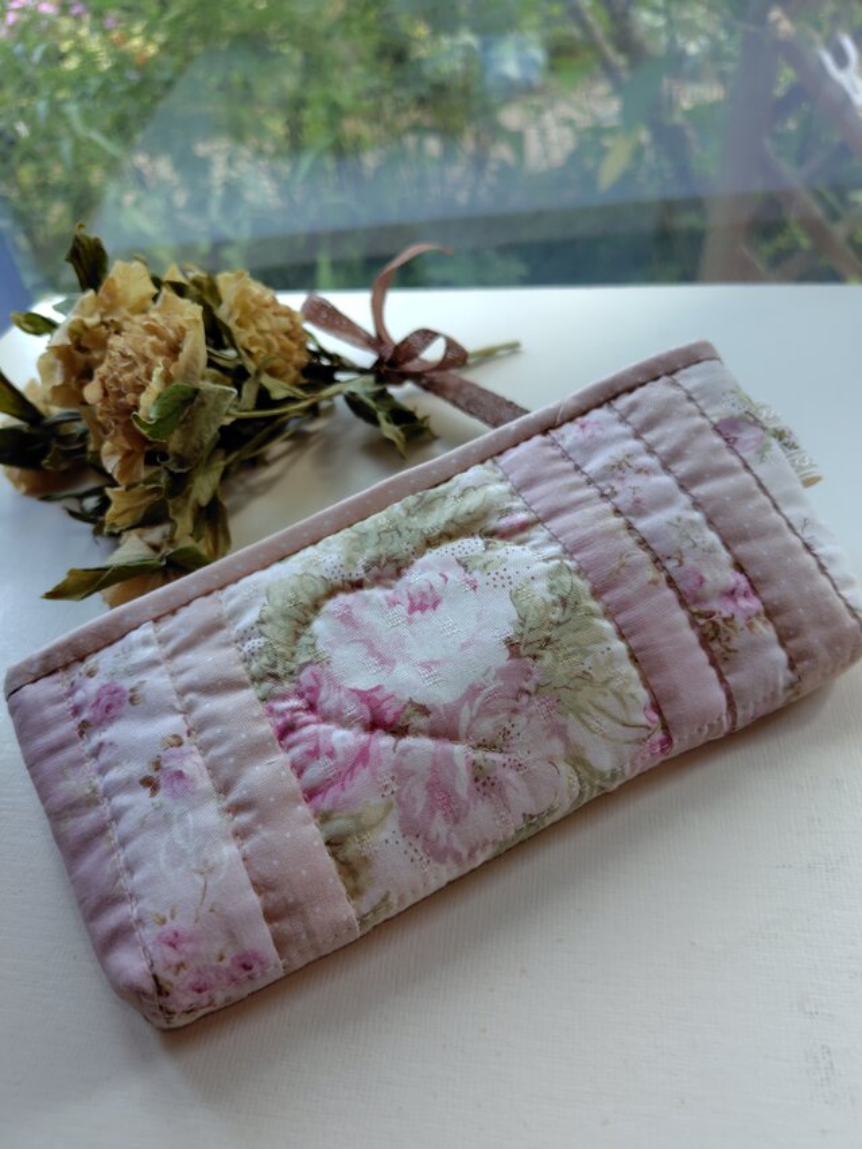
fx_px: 763
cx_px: 431
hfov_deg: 58.9
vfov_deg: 73.9
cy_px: 574
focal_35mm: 23
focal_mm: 5.6
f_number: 1.9
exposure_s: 1/100
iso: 275
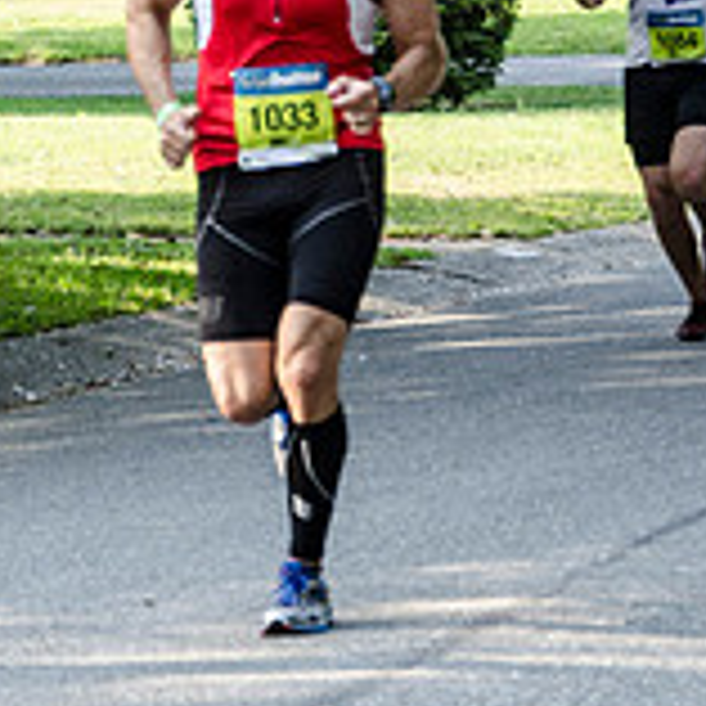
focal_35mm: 310
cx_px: -13
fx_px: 7153
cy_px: 198
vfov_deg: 5.6
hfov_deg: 5.6
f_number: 5.3
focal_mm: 66
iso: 800
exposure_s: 1/640
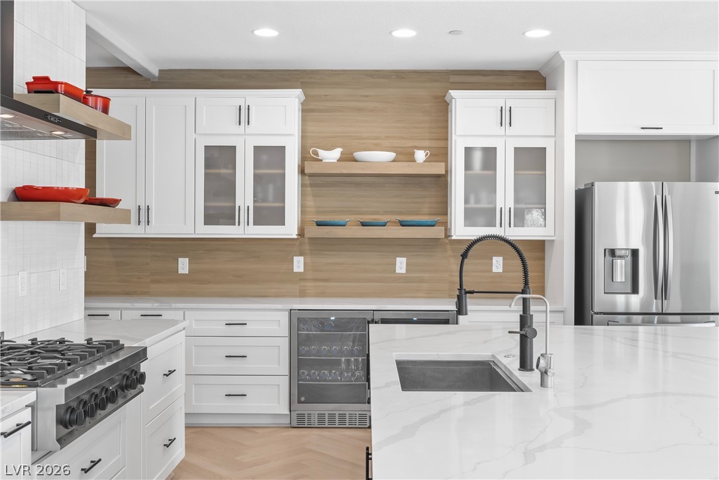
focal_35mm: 37
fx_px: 739
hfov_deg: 51.9
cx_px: 360
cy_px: 240
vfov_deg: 35.9
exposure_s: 1
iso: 400
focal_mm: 25
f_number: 8
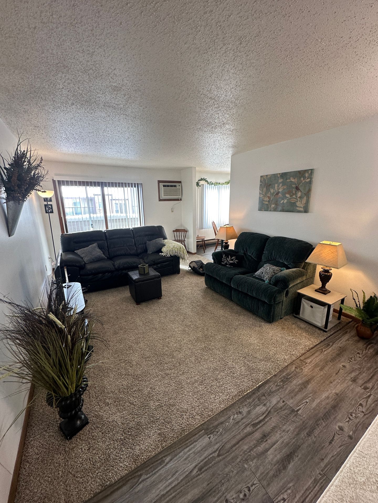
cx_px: 189
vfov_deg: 102.1
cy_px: 252
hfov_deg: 85.7
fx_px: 204
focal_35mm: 14
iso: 125
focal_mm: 2.22
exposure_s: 1/120
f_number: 2.2
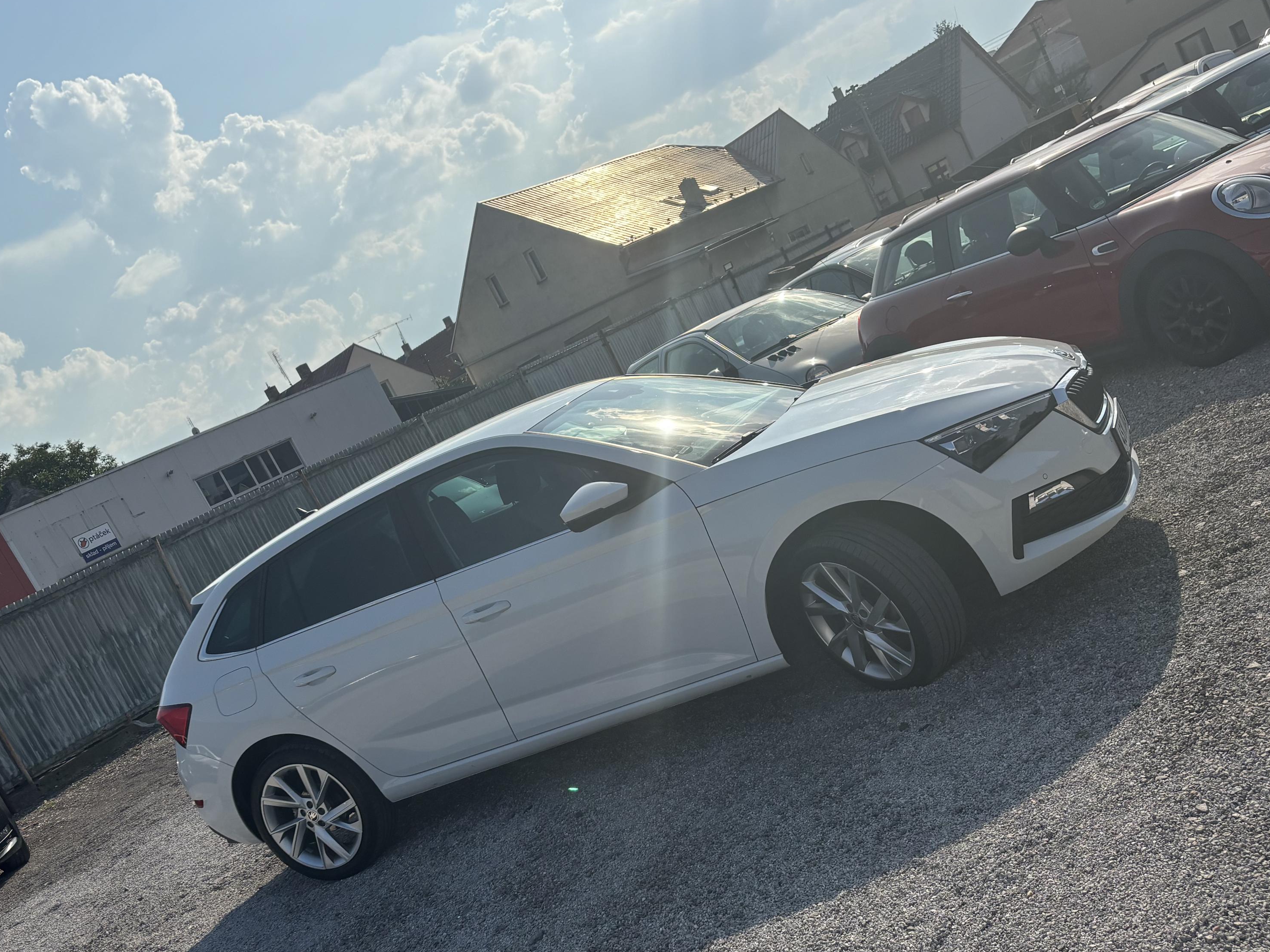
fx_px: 1321
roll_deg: +26.6
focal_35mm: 36
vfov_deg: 39.4
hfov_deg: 51.3
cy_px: 592
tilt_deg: -7.2
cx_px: 608
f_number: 1.6
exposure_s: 1/5952
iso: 50
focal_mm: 5.96
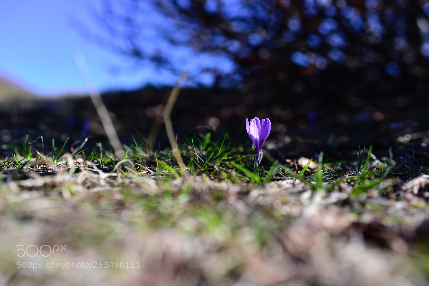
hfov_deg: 54.4
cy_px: 143
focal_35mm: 35
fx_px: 417
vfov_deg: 37.9
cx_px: 214
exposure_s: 1/640
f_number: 2.8
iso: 64
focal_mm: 35
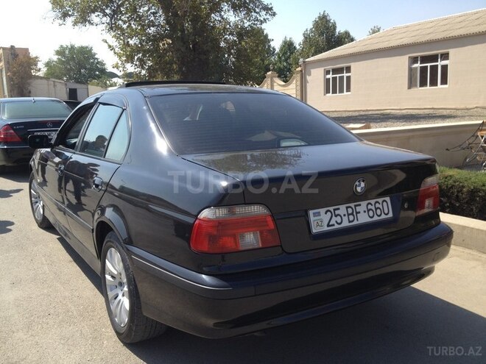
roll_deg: +0.7
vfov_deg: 40.7
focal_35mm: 35
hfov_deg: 52.6
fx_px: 491
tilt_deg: -12.6
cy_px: 182
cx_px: 243
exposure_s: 1/1062
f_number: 2.4
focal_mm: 4.28
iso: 50
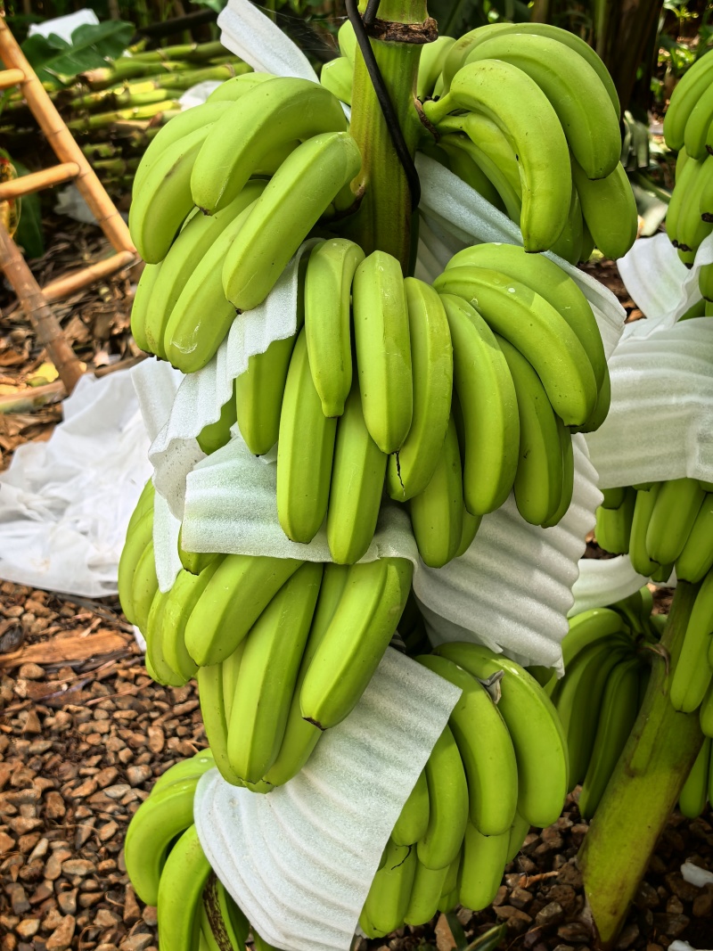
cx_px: 356
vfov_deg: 46.8
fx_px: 1099
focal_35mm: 40
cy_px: 476
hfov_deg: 36.0
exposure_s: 1/1751
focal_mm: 6.98
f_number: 2
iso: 320
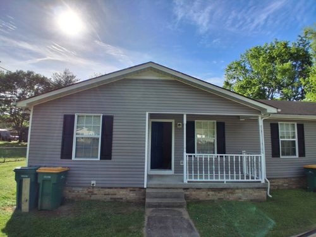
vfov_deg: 74.7
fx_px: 155
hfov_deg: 91.0
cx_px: 158
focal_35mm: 17
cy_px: 118
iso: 50
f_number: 2.2
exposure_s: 1/2079
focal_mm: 1.4
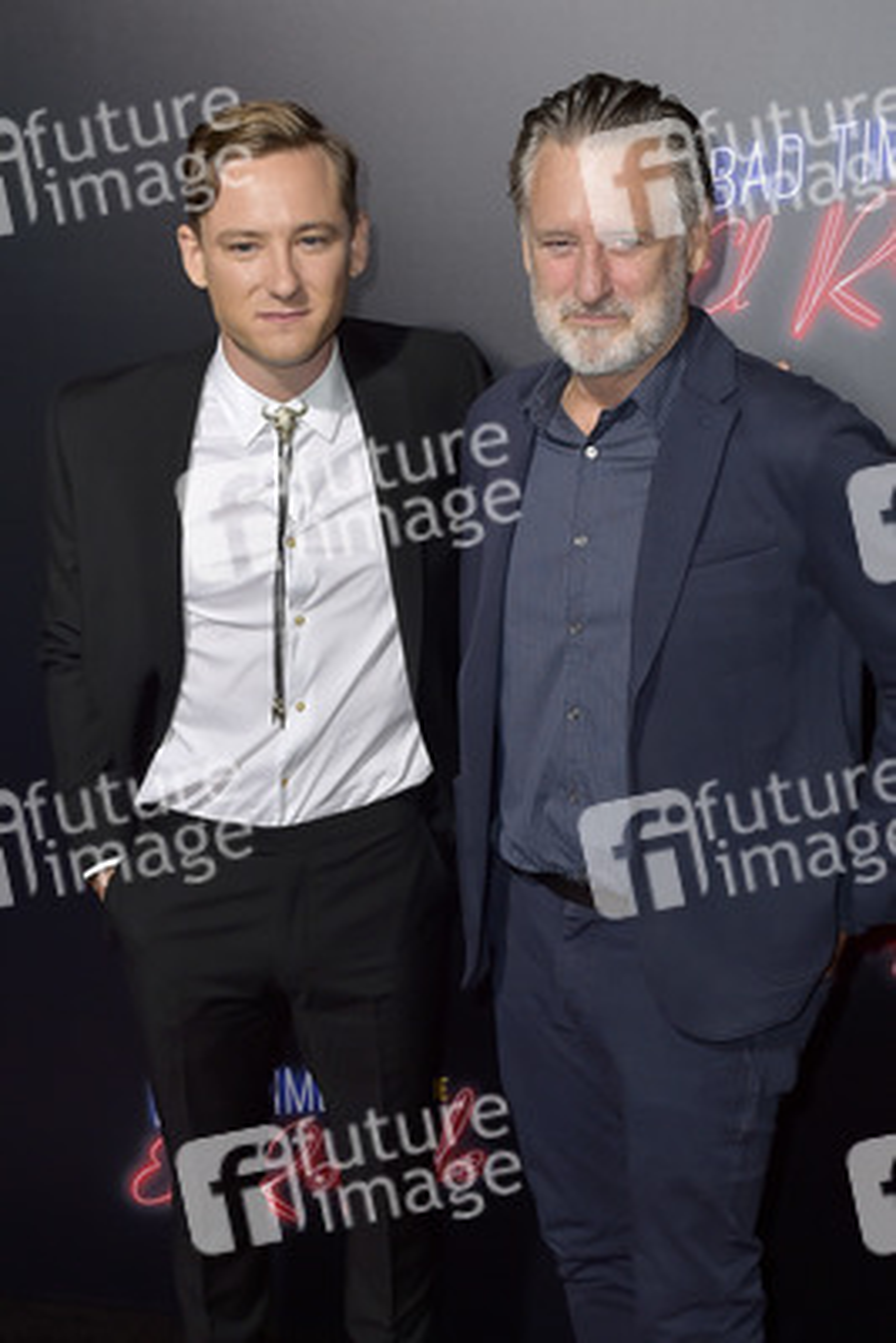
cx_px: 448
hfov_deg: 41.1
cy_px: 672
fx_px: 1194
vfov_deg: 58.7
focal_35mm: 32
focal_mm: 32
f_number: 6.3
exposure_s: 1/250
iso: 250
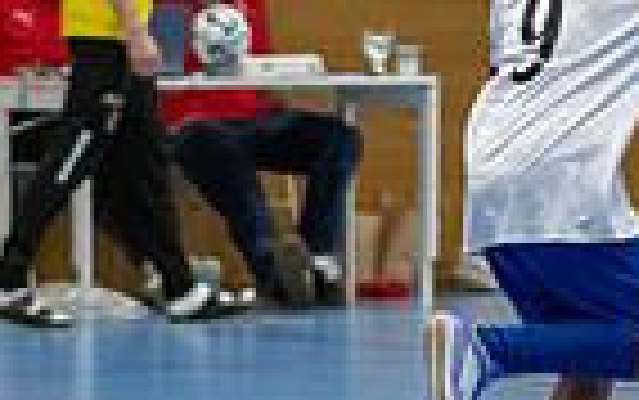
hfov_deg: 4.8
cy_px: 151
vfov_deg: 3.0
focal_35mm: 436
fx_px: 7599
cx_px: 626
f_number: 2.8
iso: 1600
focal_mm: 70
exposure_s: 1/500
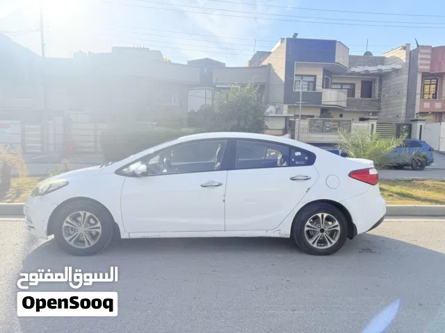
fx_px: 309
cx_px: 222
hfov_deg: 71.6
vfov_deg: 56.8
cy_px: 166
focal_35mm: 24
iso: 100
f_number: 1.78
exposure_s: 1/4673
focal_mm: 6.76
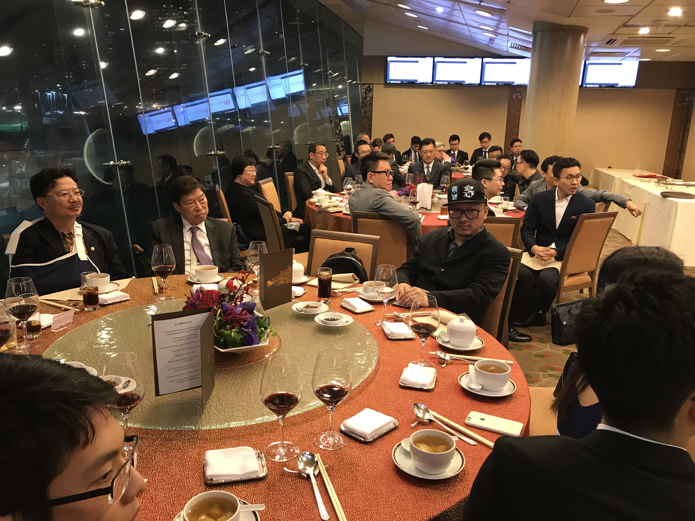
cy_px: 260
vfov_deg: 49.7
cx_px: 348
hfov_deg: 63.4
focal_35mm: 28
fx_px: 562
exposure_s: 1/17
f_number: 1.8
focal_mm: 3.99
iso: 50
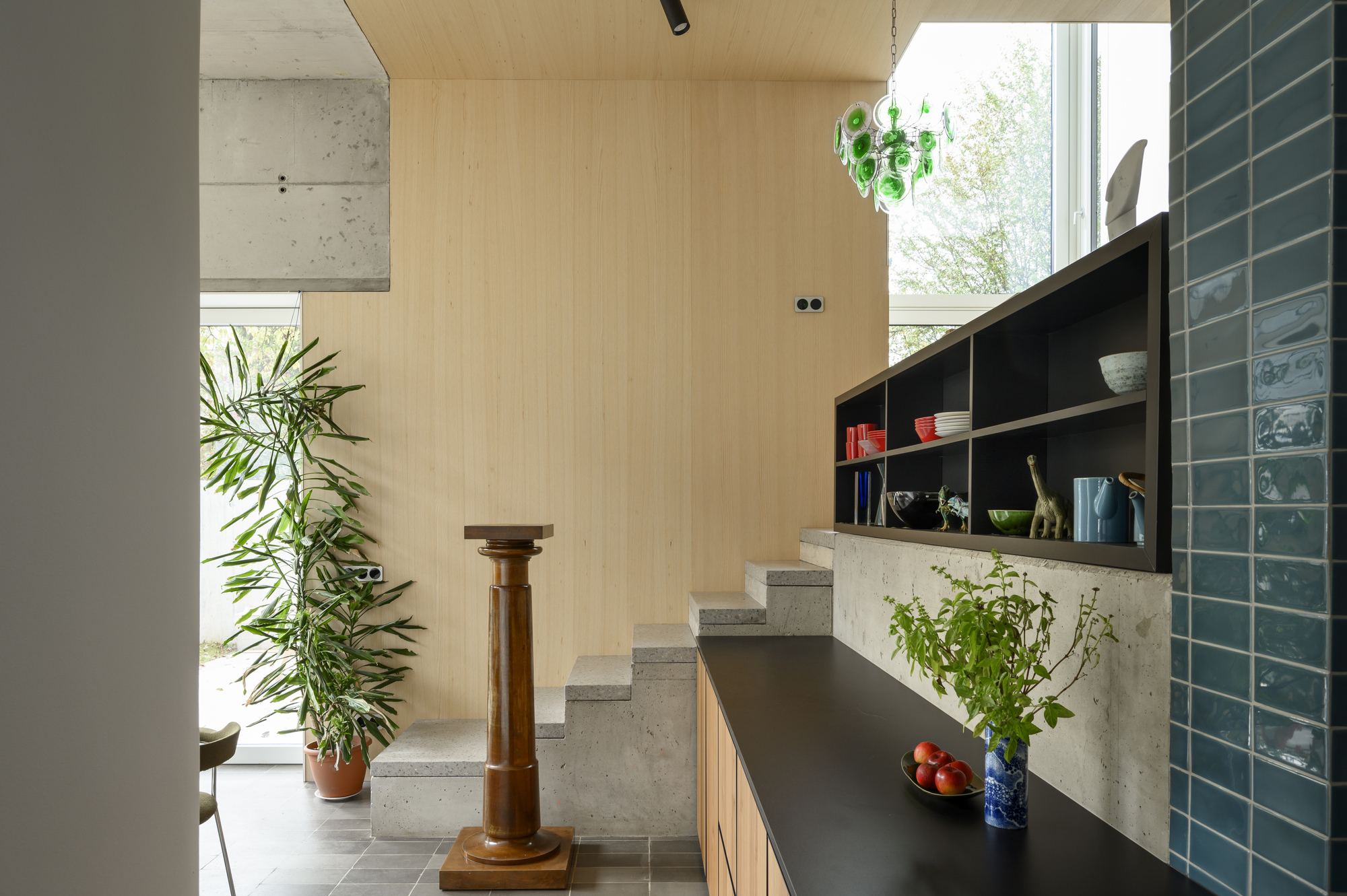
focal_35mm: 23
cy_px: 448
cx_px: 674
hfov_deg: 76.1
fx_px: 860
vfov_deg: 55.1
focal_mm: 23
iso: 100
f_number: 10
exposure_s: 1/6
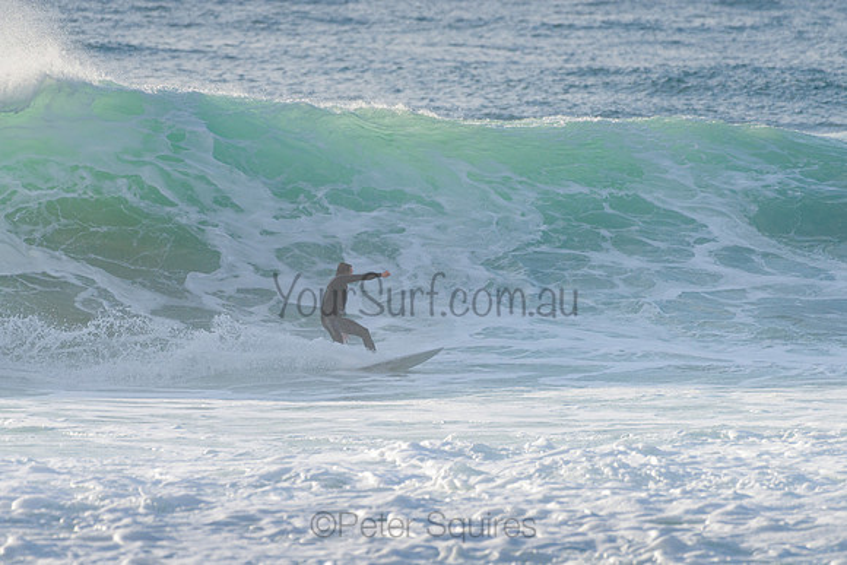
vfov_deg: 2.2
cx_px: 390
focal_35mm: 612
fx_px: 14408
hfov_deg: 3.4
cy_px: 281
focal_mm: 500
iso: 320
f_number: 5.6
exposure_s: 1/2000
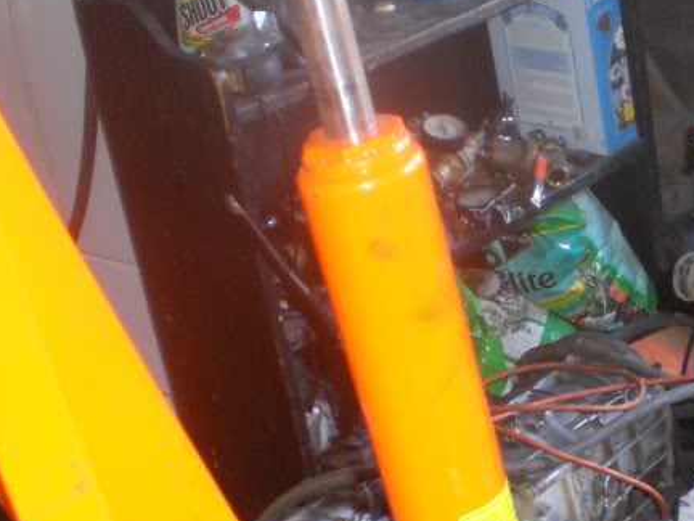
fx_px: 1804
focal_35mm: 90
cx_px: 816
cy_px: 416
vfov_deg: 16.3
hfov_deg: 20.5
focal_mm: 6.3
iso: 200
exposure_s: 1/60
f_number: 3.1
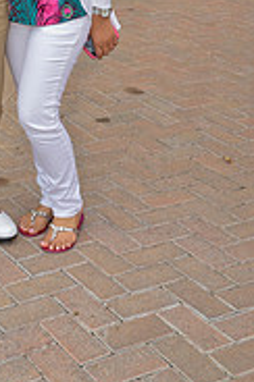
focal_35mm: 88
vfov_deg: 21.7
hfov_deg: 15.0
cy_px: -56
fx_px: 935
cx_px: -50
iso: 200
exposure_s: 1/200
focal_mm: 24
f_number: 9
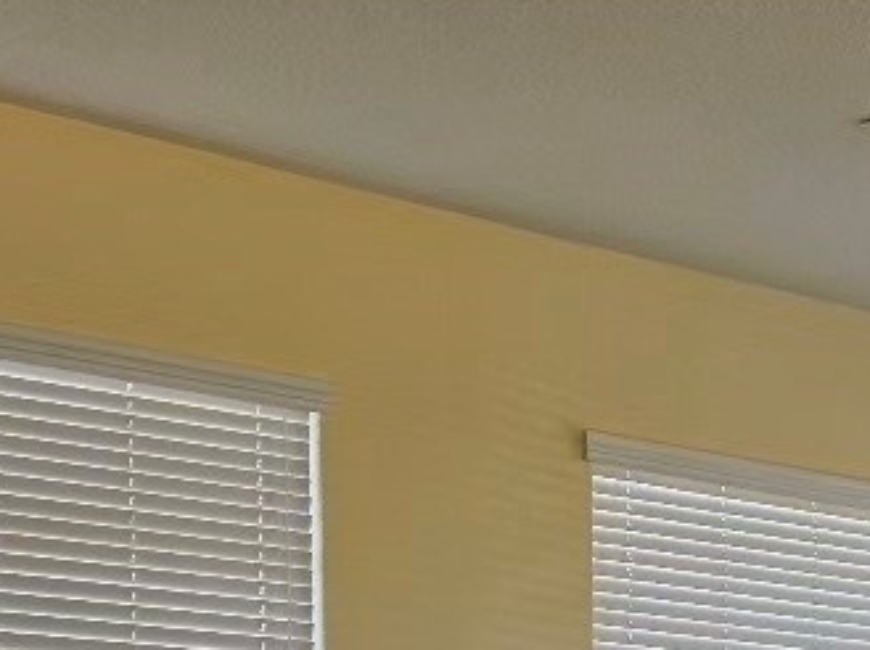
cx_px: 1766
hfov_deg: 14.5
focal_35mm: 112
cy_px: 1094
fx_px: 2812
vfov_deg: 12.3
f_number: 1.7
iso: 50
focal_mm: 6.3
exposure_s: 1/120
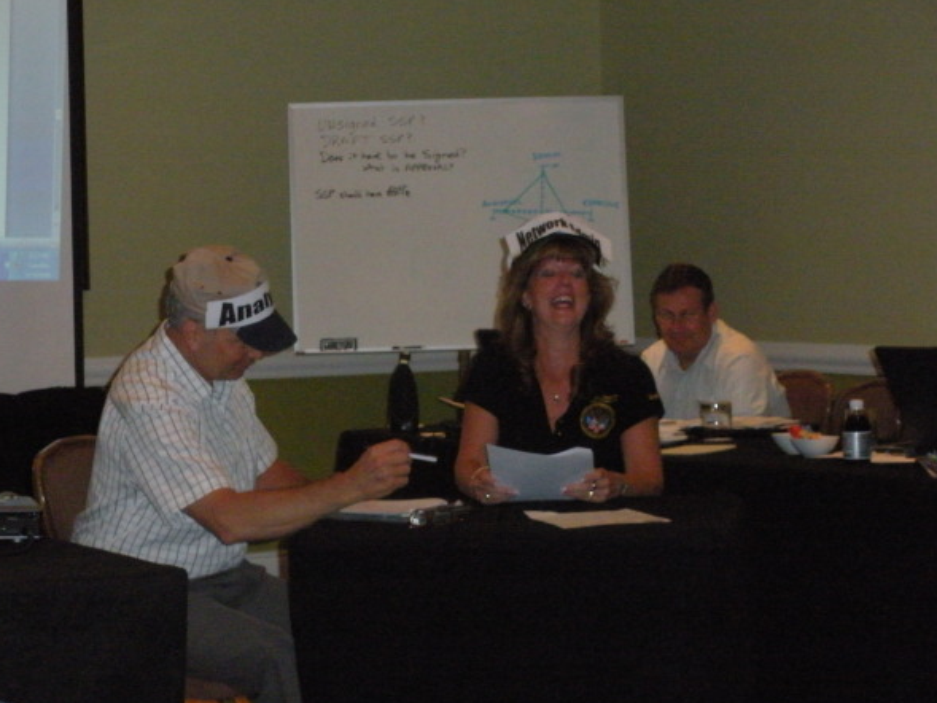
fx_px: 2383
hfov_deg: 22.2
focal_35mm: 88
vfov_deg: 16.8
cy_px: 366
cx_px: 433
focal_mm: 14.2
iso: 800
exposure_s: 1/125
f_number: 4.8
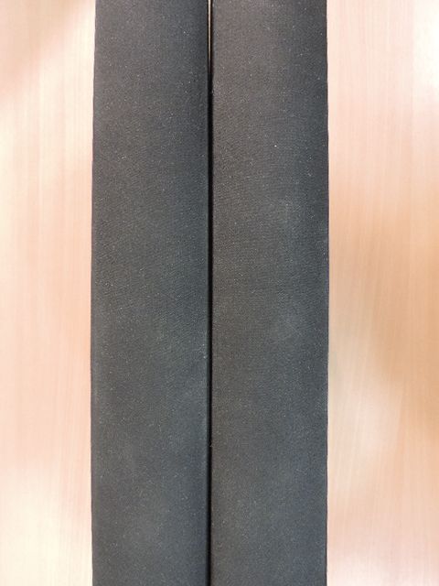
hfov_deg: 42.9
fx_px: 558
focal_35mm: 33
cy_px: 293
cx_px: 220
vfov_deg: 55.4
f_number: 3.2
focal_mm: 5.8
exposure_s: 1/13
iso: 640
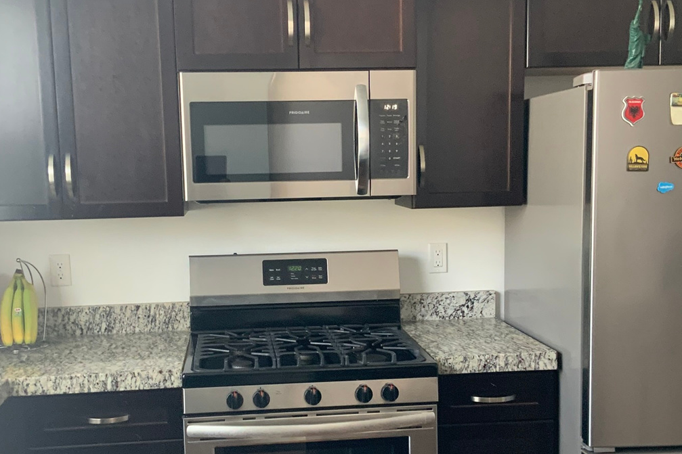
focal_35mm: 46
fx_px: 871
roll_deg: +2.1
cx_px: 314
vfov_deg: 29.2
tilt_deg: -6.2
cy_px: 268
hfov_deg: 42.7
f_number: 1.8
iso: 200
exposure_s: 1/60
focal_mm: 3
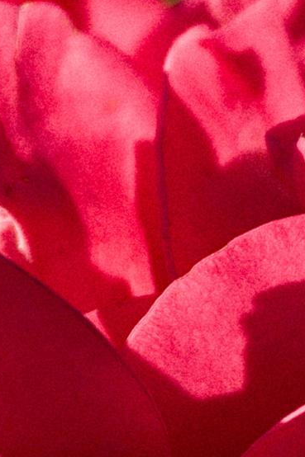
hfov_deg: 5.2
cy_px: -180
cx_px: -31
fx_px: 3370
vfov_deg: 7.7
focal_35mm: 265
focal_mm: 25.5
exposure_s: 1/1000
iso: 125
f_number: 3.5
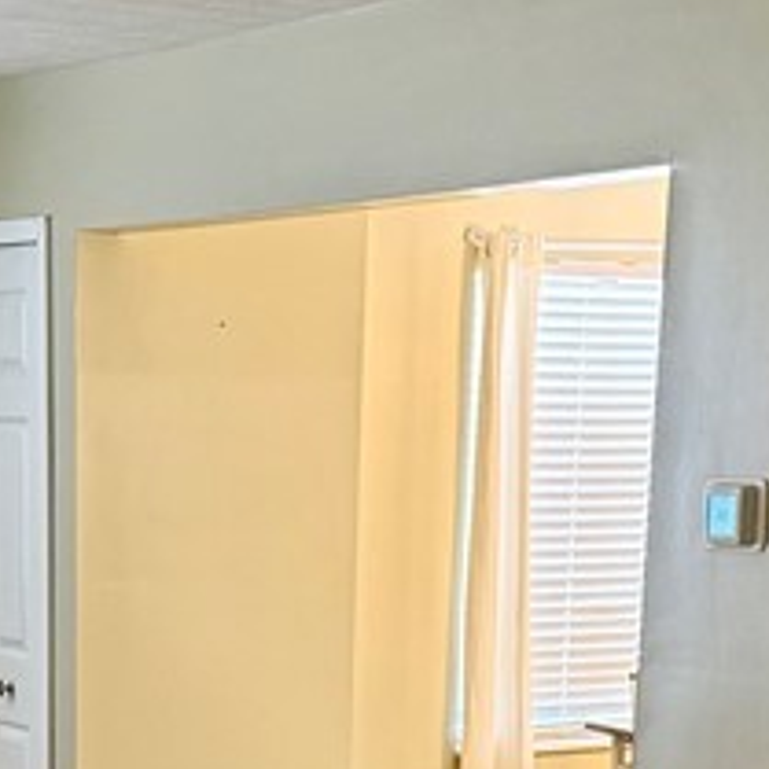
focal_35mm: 104
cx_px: 206
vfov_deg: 15.9
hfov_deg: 16.7
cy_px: 993
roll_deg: -0.7
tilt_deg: -12.3
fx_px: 2614
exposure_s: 1/60
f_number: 1.78
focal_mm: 6.76
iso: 500
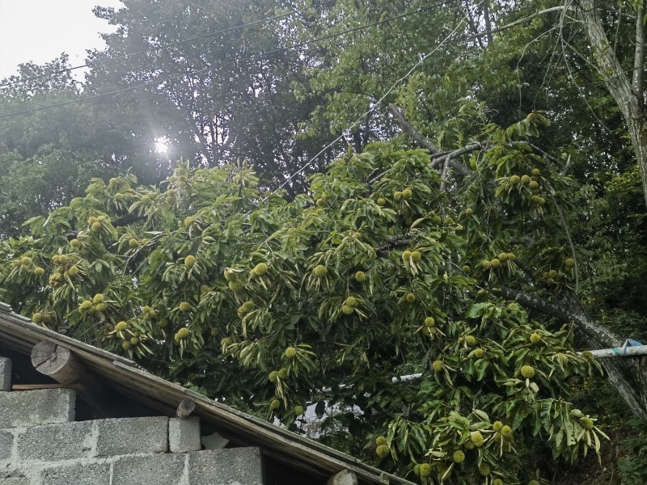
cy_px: 242
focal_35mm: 40
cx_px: 324
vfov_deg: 36.0
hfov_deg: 46.8
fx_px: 748
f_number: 1.9
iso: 50
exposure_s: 1/992
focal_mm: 6.67
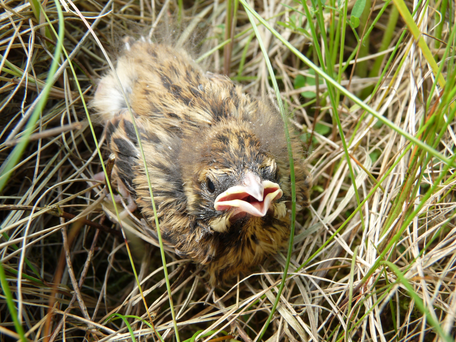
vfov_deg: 36.0
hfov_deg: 46.8
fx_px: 527
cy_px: 171
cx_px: 228
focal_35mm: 40
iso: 100
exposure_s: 1/50
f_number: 4.5
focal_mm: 7.1
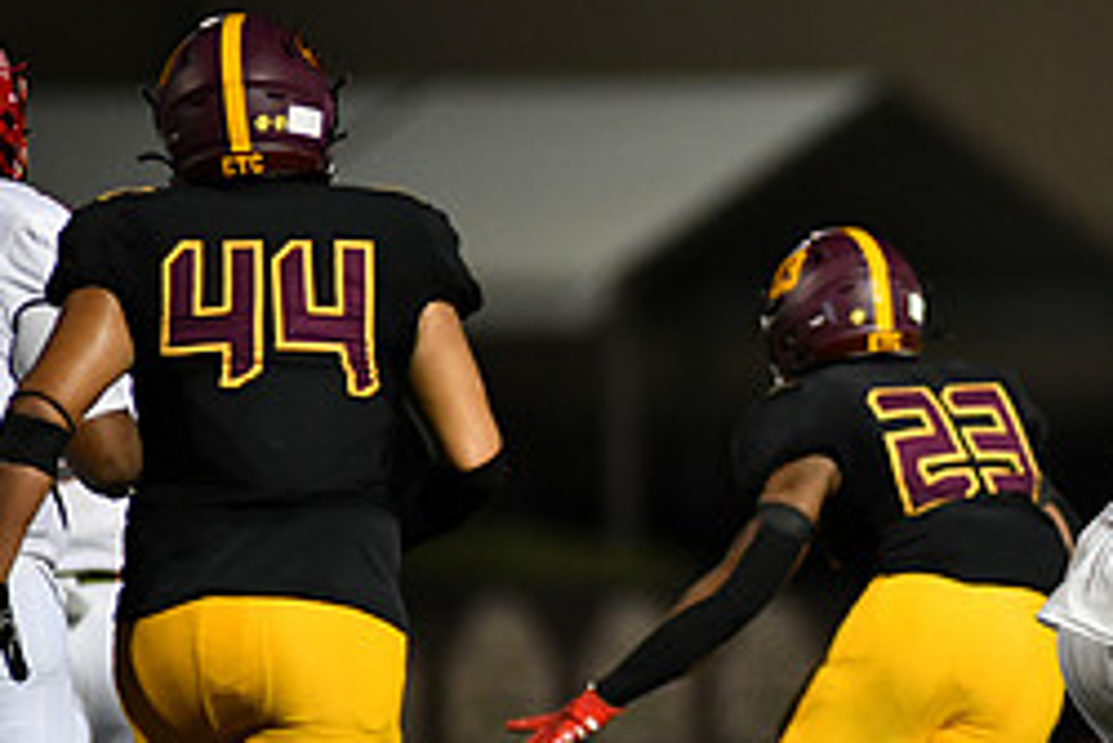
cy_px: 483
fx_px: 21561
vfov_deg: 2.0
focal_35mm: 697
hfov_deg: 3.0
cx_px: 1113
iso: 2200
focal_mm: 300
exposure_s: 1/1000
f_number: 2.8
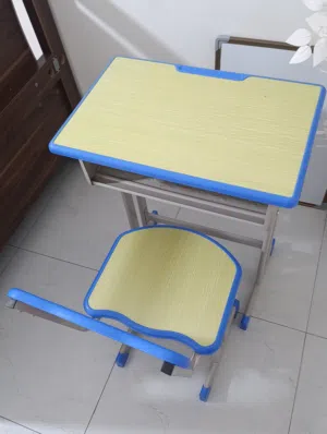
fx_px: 402
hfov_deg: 44.3
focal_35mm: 32
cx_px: 164
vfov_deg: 56.7
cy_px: 217
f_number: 1.65
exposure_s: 1/33.3
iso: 1101
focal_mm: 6.11
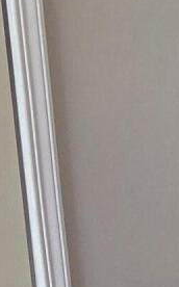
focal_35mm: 100
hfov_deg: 10.0
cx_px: 529
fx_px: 782
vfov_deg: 19.8
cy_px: -40
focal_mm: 2.2
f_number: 2.2
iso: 80
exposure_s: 1/60
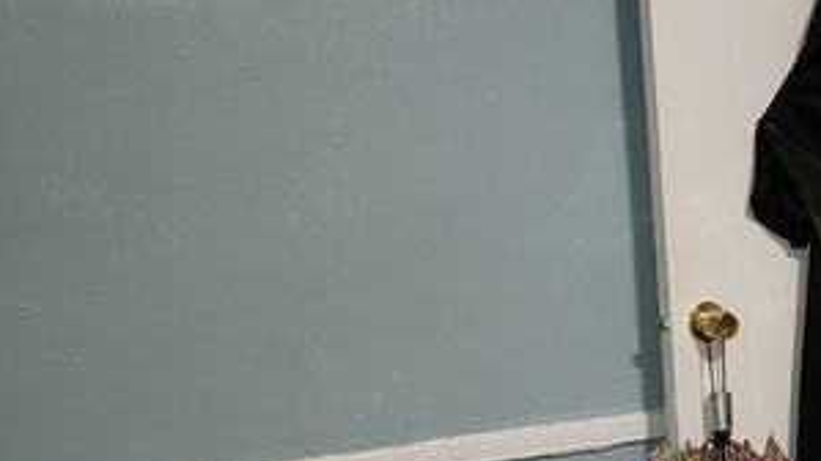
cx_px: 1315
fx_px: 1981
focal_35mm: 91
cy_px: 348
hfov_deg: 19.6
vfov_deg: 13.2
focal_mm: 4.3
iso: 125
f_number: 1.5
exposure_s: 1/20
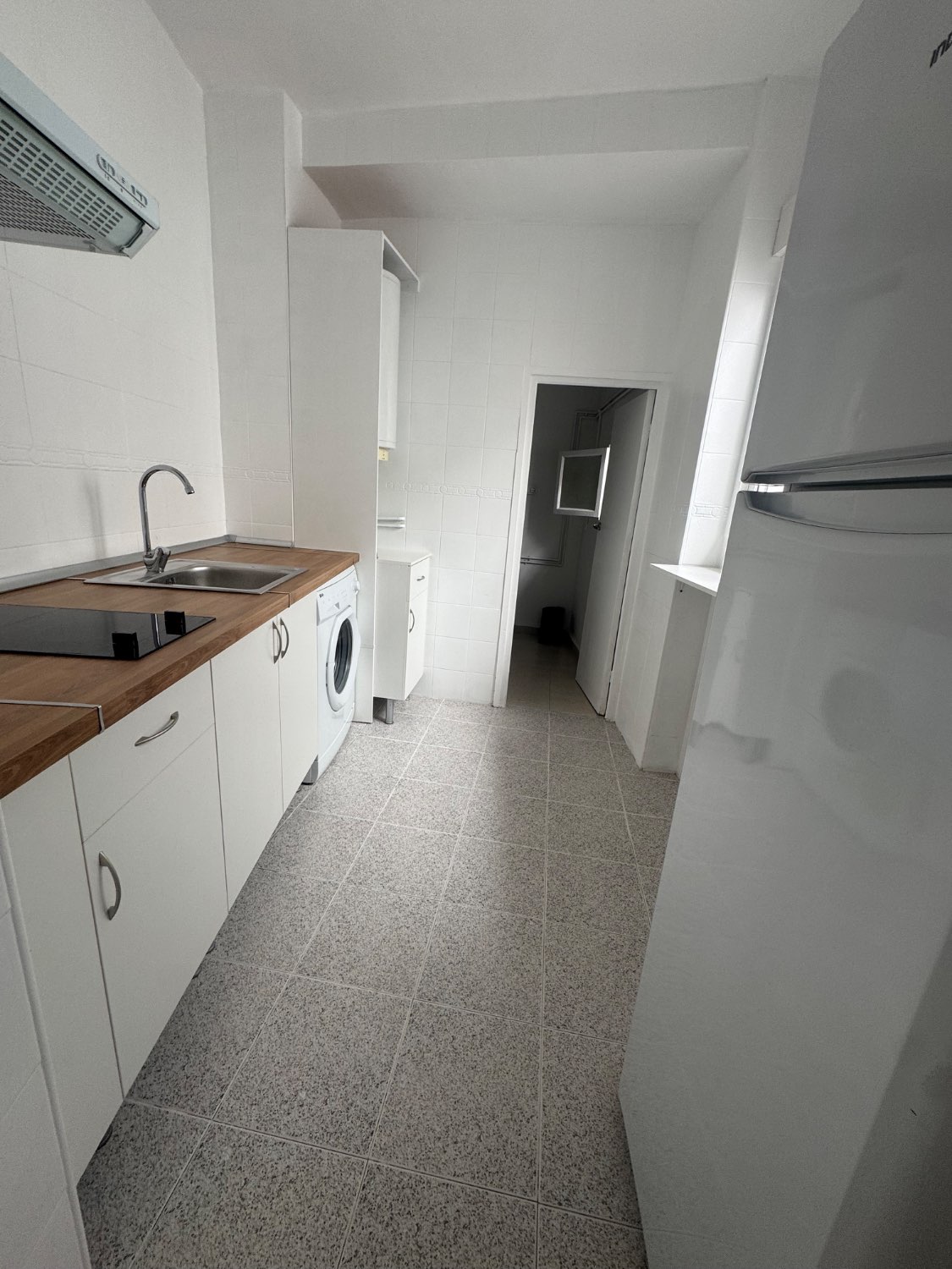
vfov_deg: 102.1
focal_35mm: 14
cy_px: 634
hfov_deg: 85.7
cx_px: 476
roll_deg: -4.2
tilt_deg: -13.9
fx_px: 513
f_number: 2.2
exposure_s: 1/99
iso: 80
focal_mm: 2.22
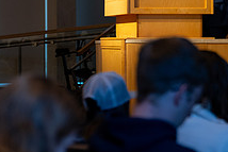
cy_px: 12
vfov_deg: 6.3
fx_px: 1375
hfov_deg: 9.5
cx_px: 104
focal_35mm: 217
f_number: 2.8
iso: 640
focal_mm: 70
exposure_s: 1/125
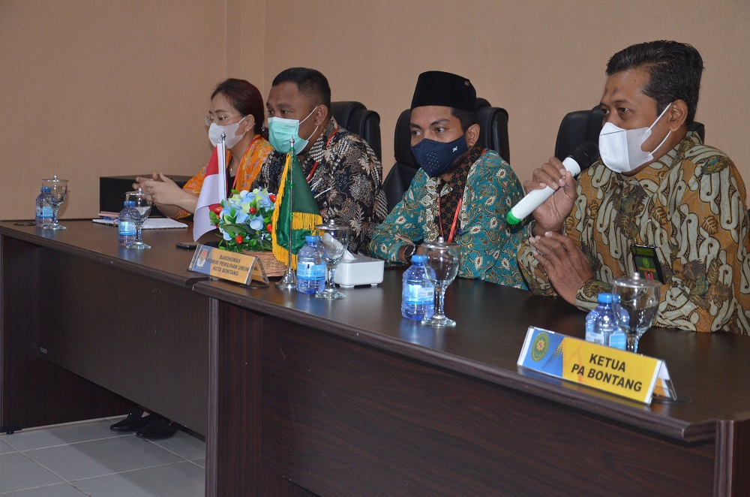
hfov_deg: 33.5
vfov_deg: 22.5
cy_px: 248
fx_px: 1247
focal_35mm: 60
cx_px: 375
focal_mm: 40
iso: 800
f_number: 4.5
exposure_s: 1/60
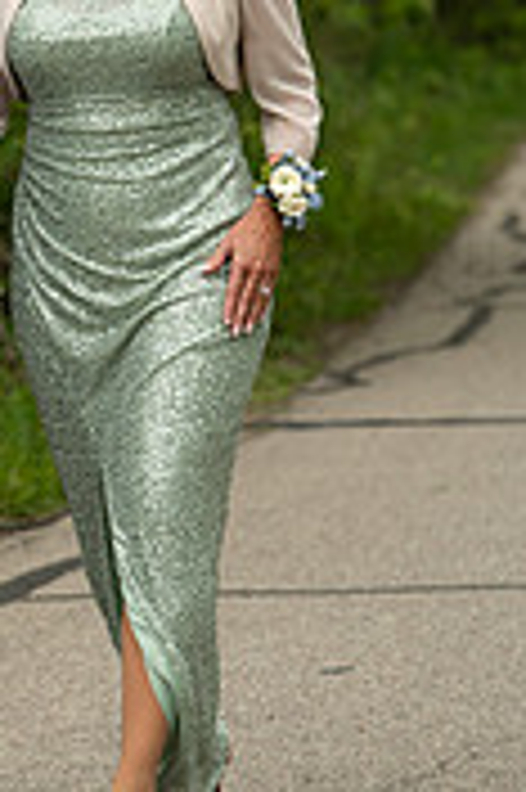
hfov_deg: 3.2
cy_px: 220
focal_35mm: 422
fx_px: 9266
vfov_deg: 4.9
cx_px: -119
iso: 320
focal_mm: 165
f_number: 4.5
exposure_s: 1/160
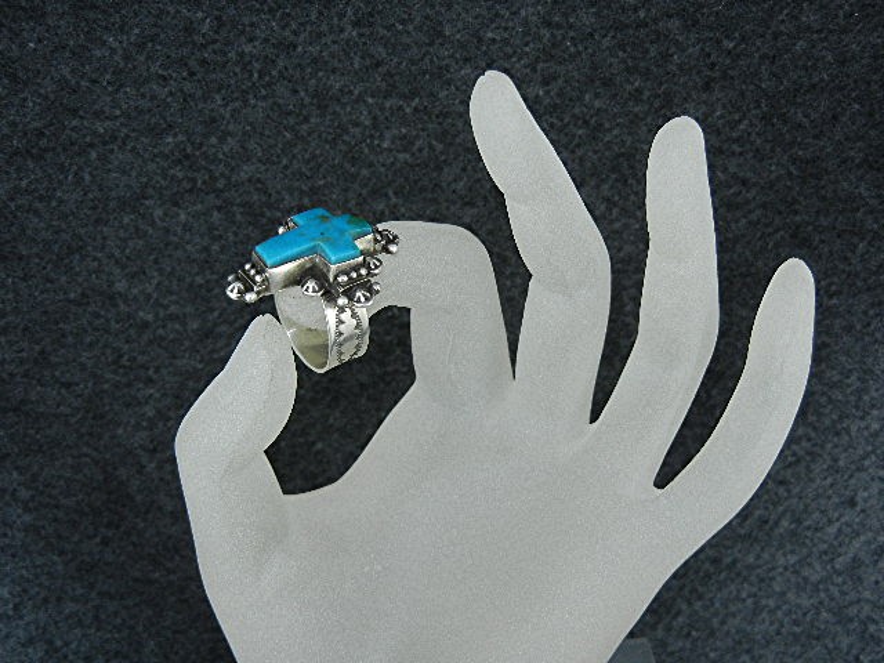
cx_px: 442
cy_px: 332
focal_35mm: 52
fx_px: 1328
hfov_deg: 36.8
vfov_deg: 28.0
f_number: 3.9
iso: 340
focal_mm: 9.3
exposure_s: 1/30
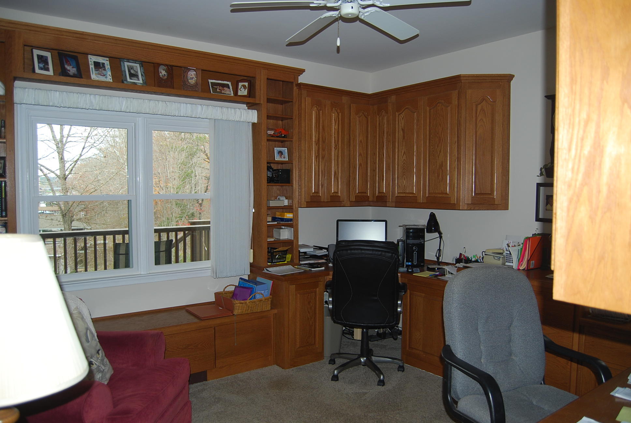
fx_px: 474
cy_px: 212
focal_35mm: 27
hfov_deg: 67.3
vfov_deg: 48.0
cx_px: 316
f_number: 3.5
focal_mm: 18
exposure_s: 1/60
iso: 200
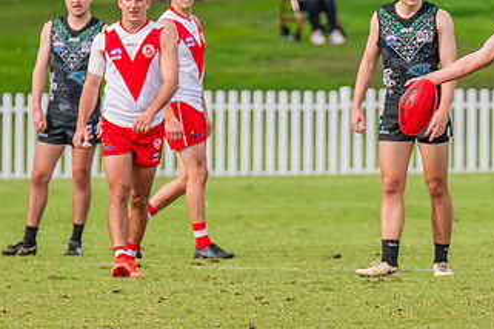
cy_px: 138
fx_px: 13721
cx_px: 555
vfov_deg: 1.4
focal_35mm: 1000
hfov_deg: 2.1
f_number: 6.3
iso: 800
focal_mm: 420
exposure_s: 1/1600
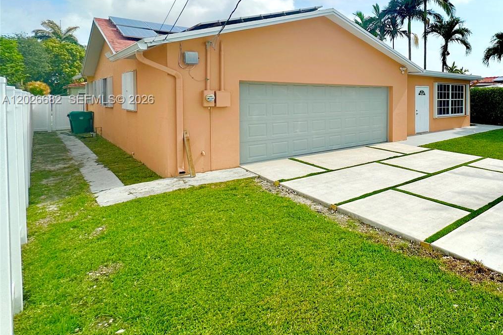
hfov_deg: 69.3
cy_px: 100
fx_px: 321
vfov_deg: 53.5
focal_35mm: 23
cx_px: 397
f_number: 2.2
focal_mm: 2.22
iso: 50
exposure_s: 1/3861
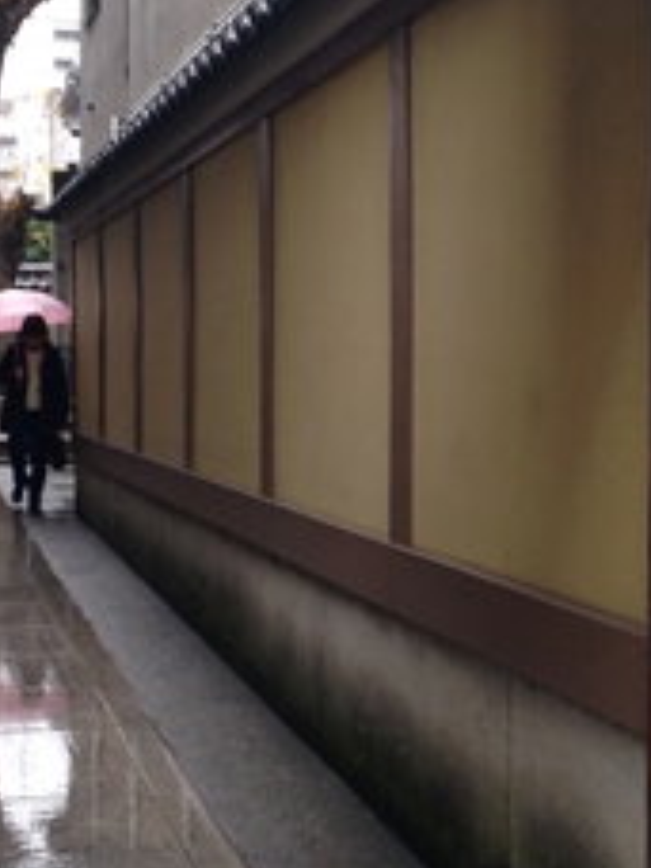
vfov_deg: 25.3
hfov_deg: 19.1
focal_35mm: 77
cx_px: 297
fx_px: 1931
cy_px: 402
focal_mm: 4.12
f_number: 2.4
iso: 100
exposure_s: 1/120
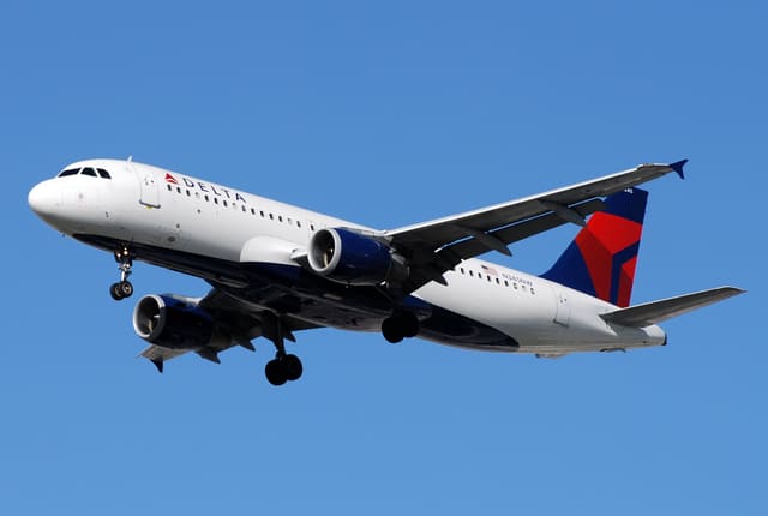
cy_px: 258
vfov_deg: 5.4
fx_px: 5453
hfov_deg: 8.1
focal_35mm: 255
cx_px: 384
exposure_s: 1/640
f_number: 6.3
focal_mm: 170
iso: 100
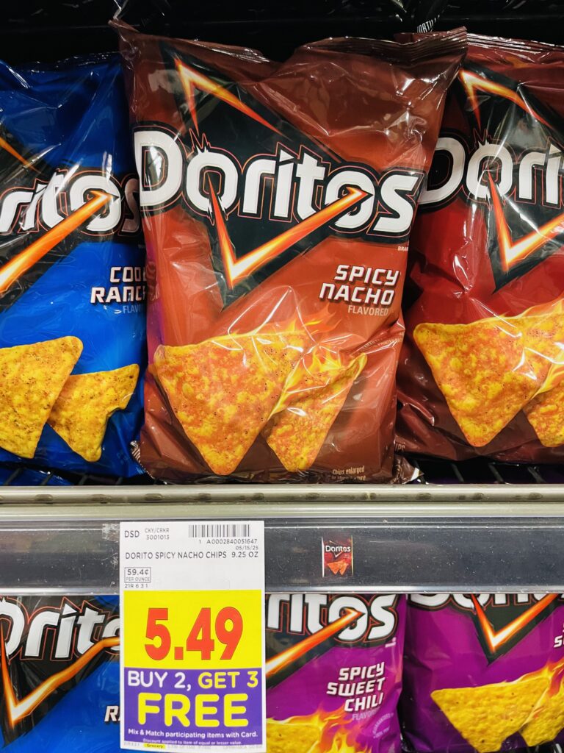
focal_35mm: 26
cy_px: 376
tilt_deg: -23.1
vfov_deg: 67.3
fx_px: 565
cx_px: 282
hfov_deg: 53.1
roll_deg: +1.9
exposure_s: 1/60
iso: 200
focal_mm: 4.2
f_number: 1.6
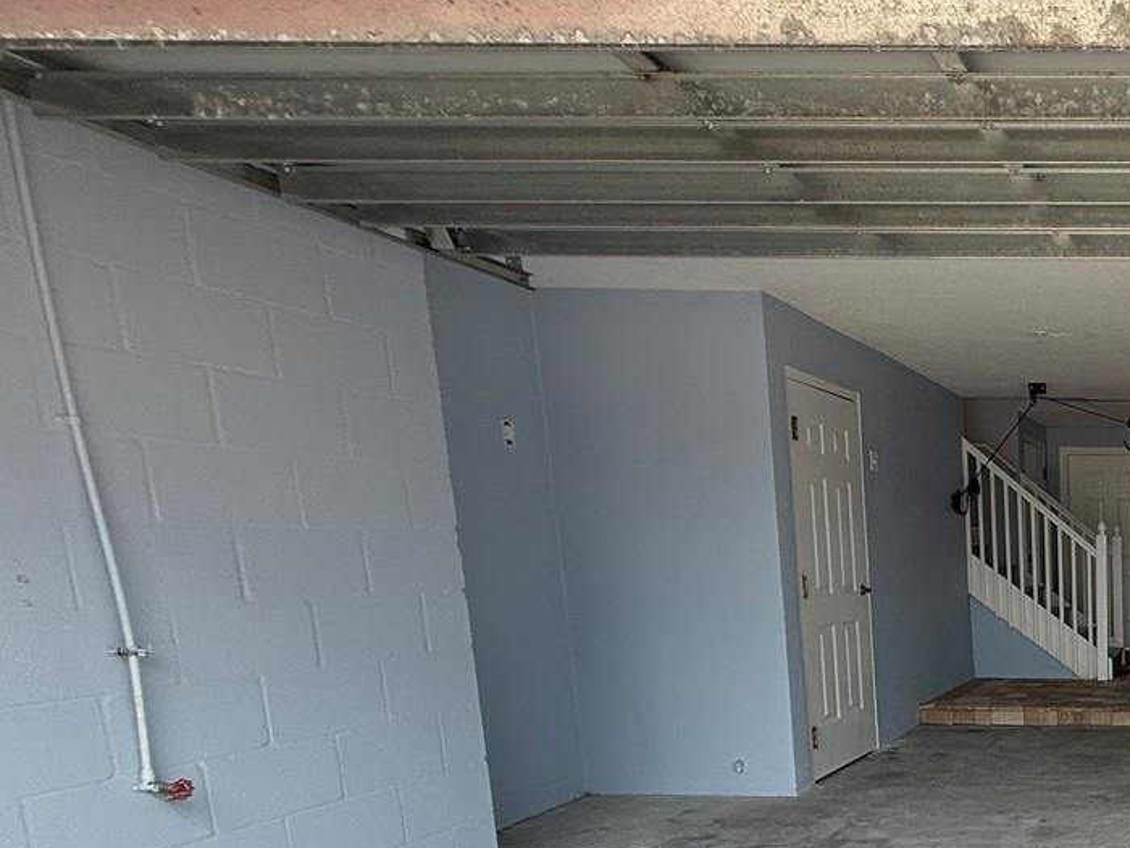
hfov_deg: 44.3
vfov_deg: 41.2
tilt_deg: -10.2
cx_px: 1227
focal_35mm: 32
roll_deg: -0.8
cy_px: 738
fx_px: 1045
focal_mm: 2.22
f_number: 2.2
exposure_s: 1/99
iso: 50
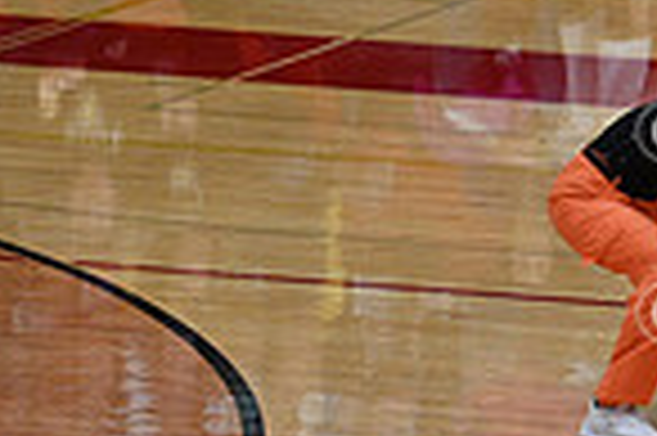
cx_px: 1287
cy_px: 222
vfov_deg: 2.8
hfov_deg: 4.1
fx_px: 9060
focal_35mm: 497
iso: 4000
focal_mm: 125
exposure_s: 1/400
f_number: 4
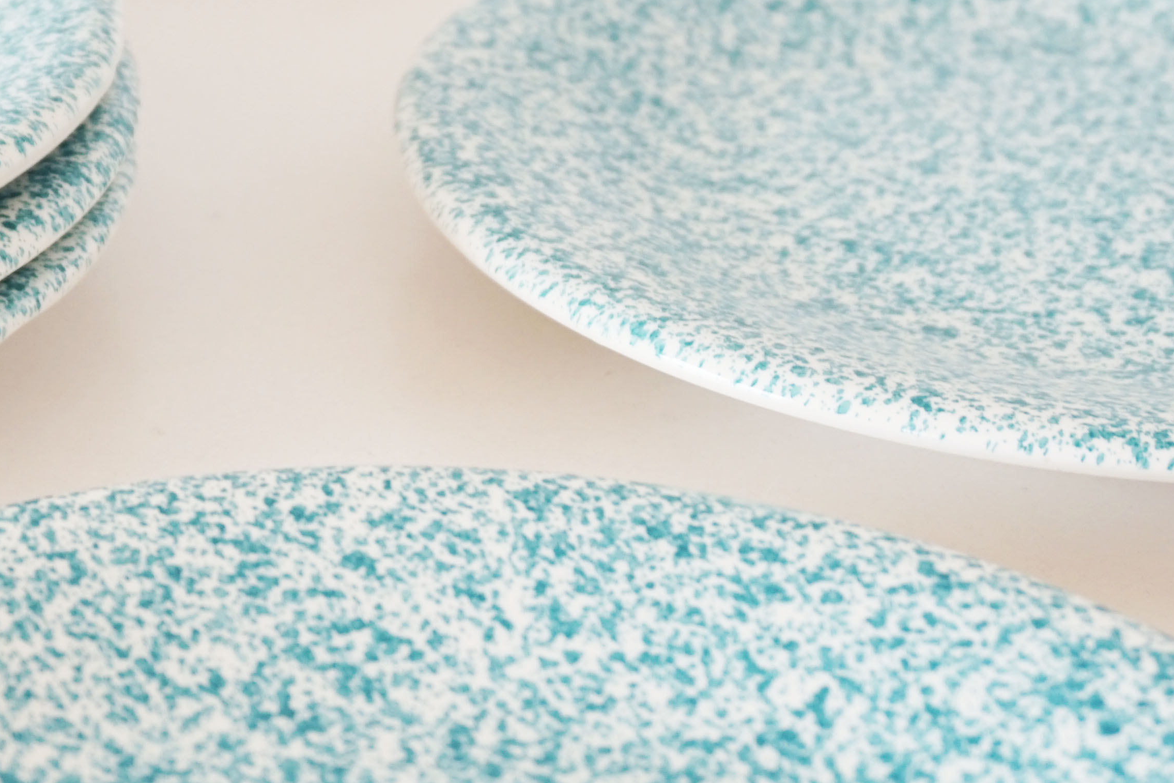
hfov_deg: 20.8
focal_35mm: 97
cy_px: 400
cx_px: 250
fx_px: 3170
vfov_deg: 14.1
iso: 125
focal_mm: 27
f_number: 4.5
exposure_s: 1/60
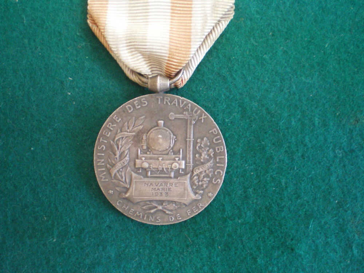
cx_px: 182
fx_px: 400
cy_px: 136
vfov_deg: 37.7
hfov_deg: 49.0
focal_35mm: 38
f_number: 3.1
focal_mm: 6.3
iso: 400
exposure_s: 1/15
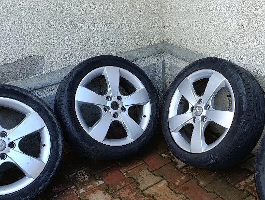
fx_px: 322
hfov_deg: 44.3
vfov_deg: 34.2
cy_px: 124
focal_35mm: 42
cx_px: 171
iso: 125
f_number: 1.6
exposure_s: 1/101
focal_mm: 6.14
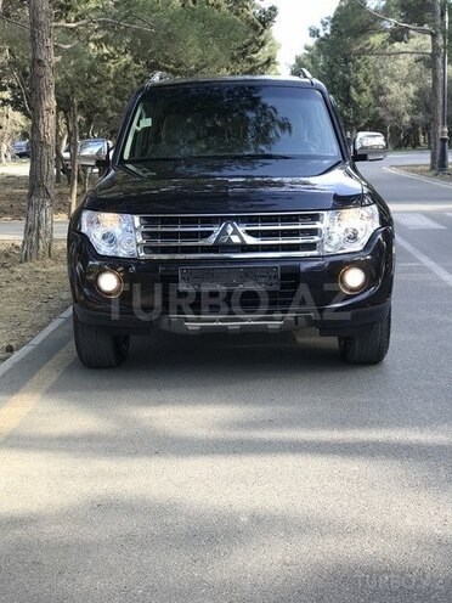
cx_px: 226
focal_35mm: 57
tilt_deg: -9.1
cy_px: 302
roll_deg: +1.6
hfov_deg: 25.7
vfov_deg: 33.8
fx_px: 992
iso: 25
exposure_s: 1/100
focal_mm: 6.6
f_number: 2.8
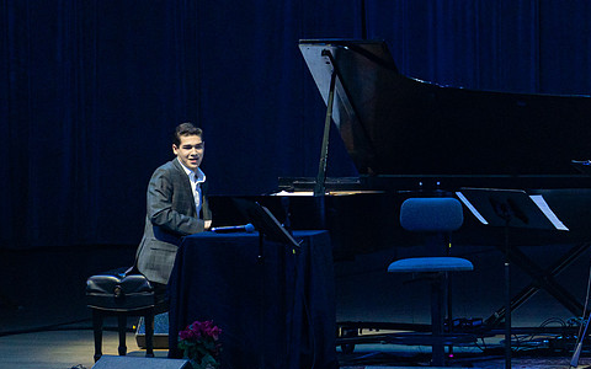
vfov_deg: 4.1
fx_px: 5170
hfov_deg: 6.5
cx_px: 616
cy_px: 139
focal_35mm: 321
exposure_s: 1/250
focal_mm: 151
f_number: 7.1
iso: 2500
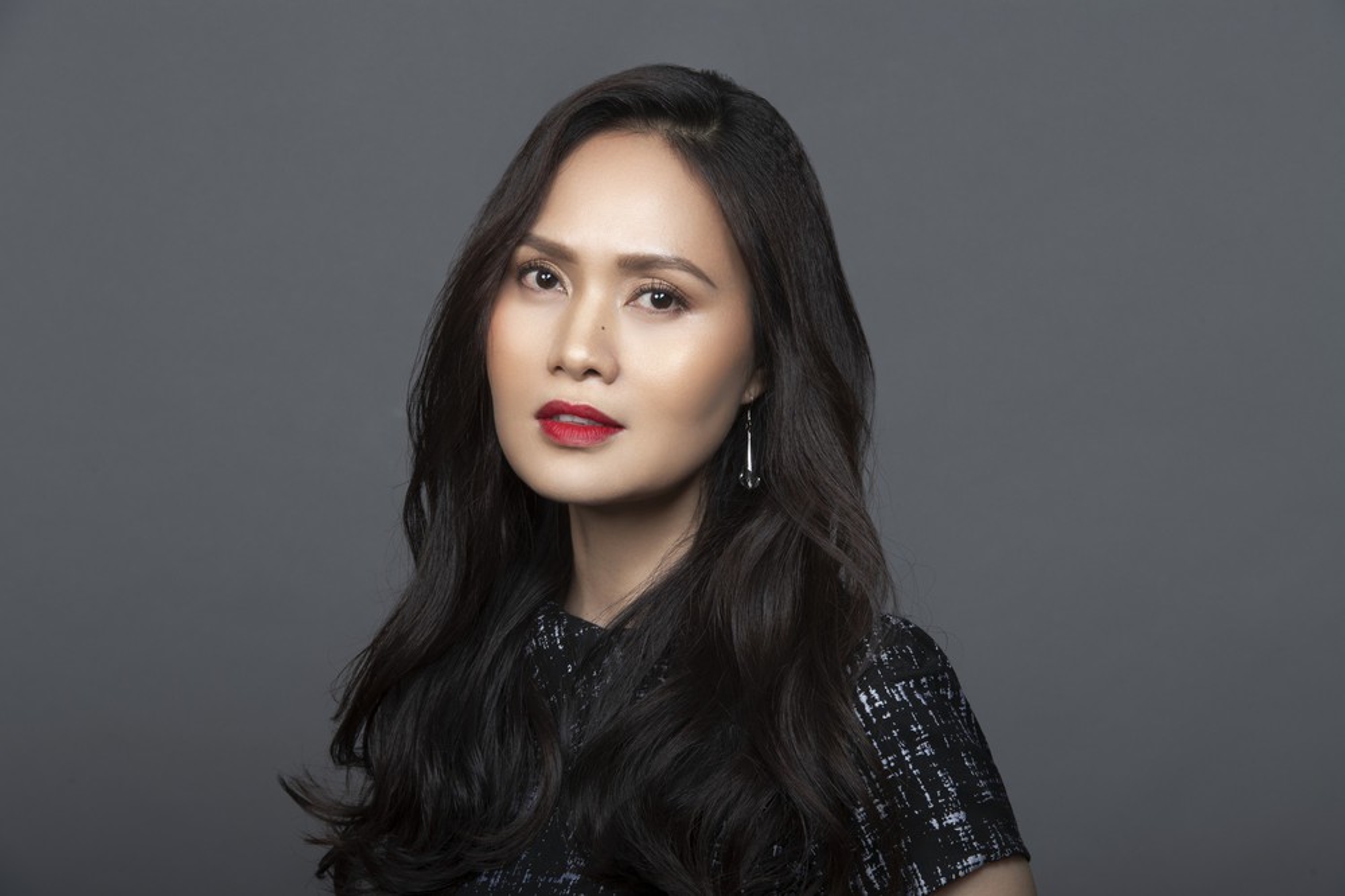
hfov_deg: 13.3
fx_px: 5789
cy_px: 448
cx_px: 672
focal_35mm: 155
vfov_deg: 8.8
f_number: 13
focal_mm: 155
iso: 100
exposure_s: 1/200
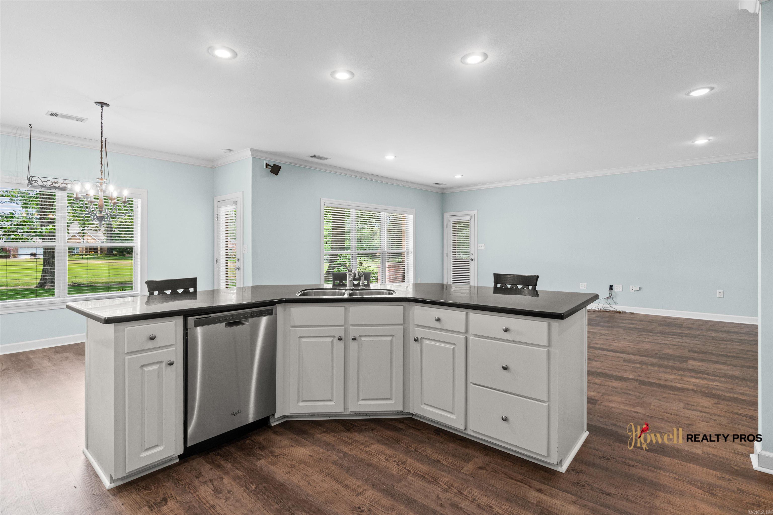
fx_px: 354
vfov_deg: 72.0
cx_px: 386
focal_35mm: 16
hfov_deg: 95.0
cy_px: 258
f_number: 9
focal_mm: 11
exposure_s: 1/2
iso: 250
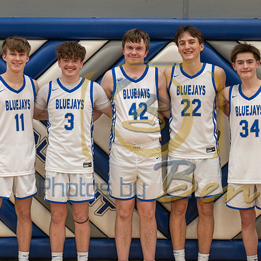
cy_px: 135
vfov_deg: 16.0
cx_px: 98
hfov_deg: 16.0
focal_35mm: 109
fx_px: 930
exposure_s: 1/400
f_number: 3.2
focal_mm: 70
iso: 2500
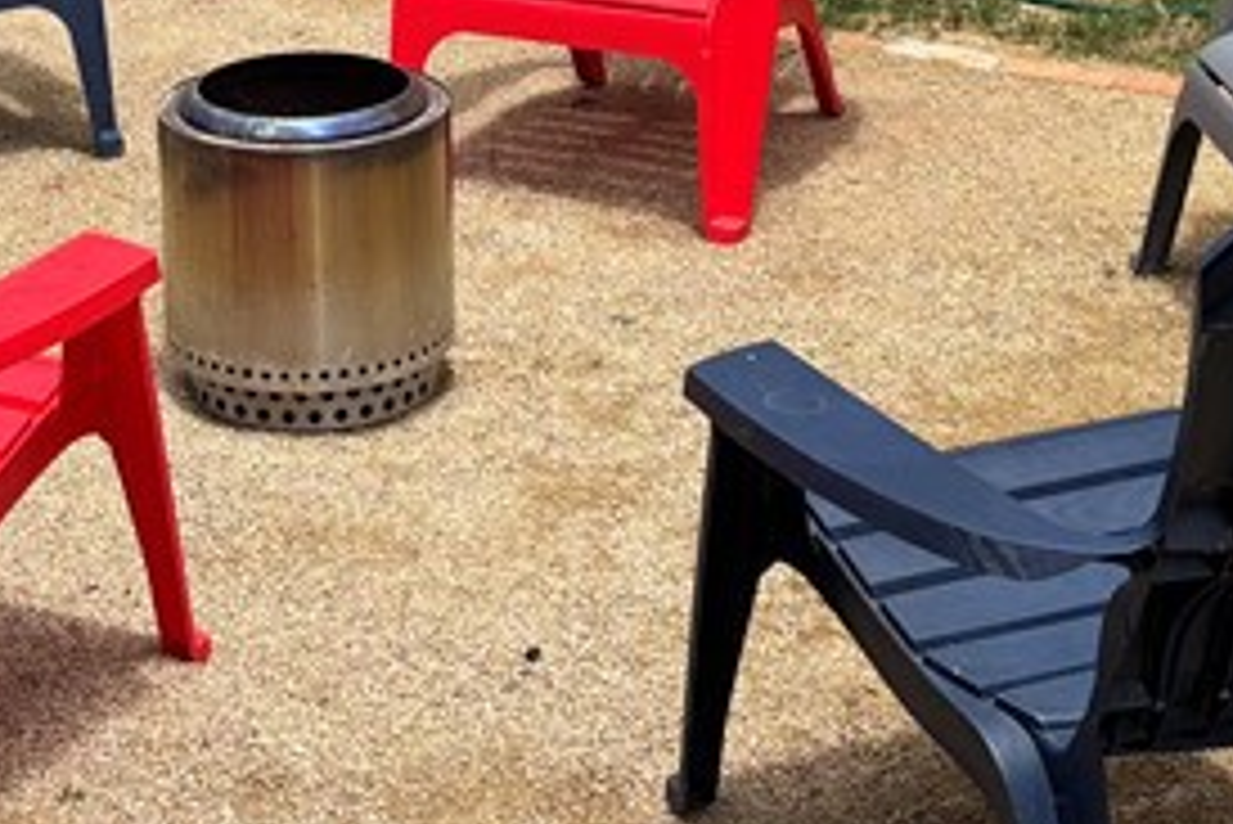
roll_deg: +0.0
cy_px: -194
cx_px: 410
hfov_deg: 20.1
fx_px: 3461
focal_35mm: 101
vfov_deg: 13.2
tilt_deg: -11.6
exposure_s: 1/2242
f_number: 1.6
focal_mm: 5.96
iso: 50
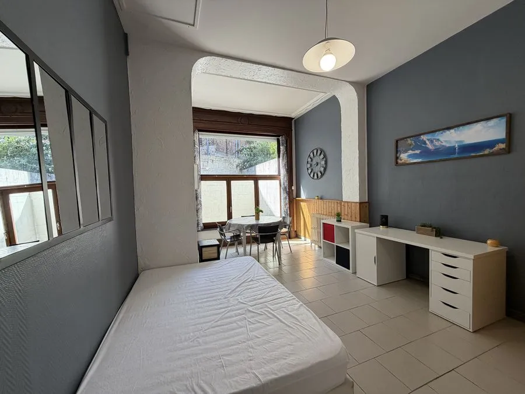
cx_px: 262
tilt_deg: -2.6
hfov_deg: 102.1
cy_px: 197
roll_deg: +1.5
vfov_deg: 85.7
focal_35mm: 14
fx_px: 212
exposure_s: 1/121
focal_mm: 2.22
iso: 64
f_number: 2.2
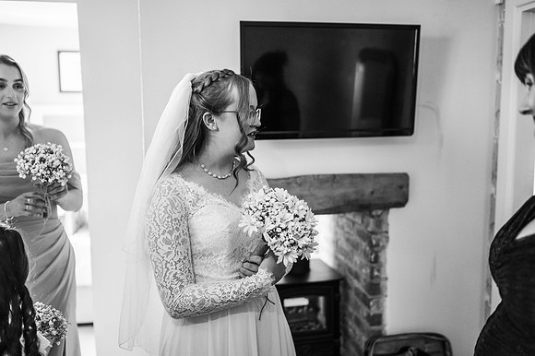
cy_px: 178
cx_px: 268
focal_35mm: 35
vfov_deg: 37.8
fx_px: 520
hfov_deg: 54.5
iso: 900
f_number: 2
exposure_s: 1/200
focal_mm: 35
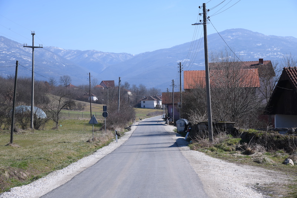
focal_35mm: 85
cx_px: 148
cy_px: 99
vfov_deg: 16.1
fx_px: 701
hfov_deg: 23.9
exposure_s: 1/80
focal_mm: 85
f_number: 11
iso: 64
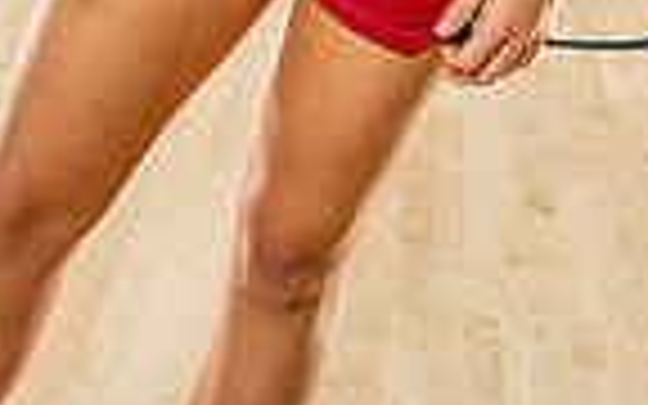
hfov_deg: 20.3
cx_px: 454
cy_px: -580
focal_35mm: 102
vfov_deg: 10.8
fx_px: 1801
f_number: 8
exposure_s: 1/250
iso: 640
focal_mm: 32
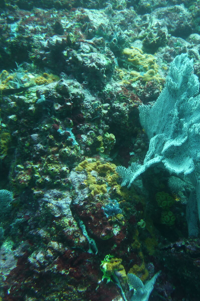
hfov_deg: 33.6
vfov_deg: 49.6
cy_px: 150
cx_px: 144
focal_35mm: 39
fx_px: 325
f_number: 3.3
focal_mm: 4.7
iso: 100
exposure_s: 1/60
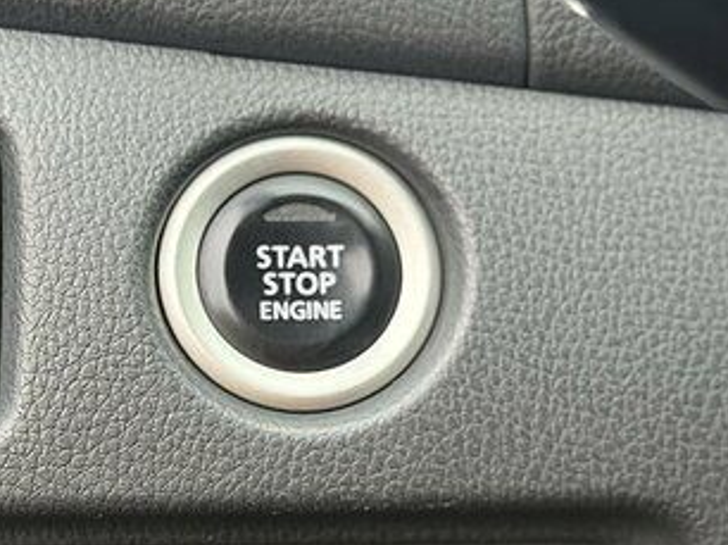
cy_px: 395
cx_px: 188
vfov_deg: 17.1
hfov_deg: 22.6
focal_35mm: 86
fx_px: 1807
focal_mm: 6.76
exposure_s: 1/169
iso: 64
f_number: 1.78
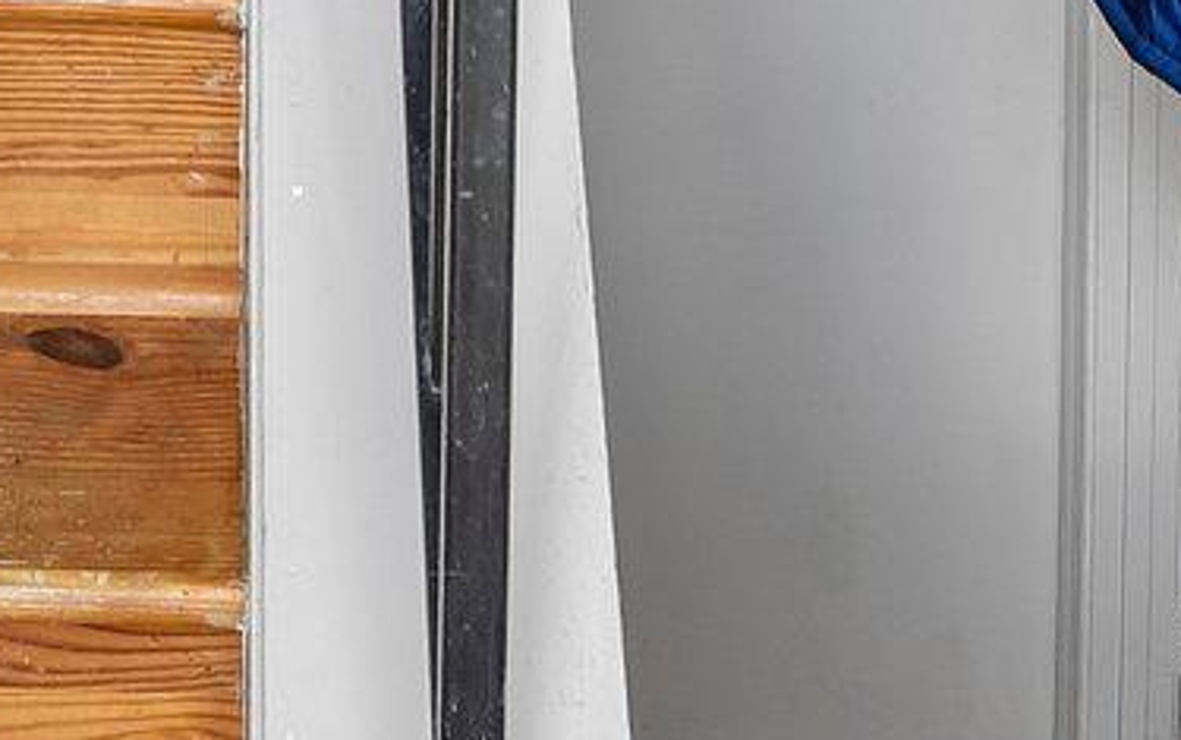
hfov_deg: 22.8
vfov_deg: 11.2
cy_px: -1242
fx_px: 2867
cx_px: 164
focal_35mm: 89
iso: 400
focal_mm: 16
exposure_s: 1/25
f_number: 8
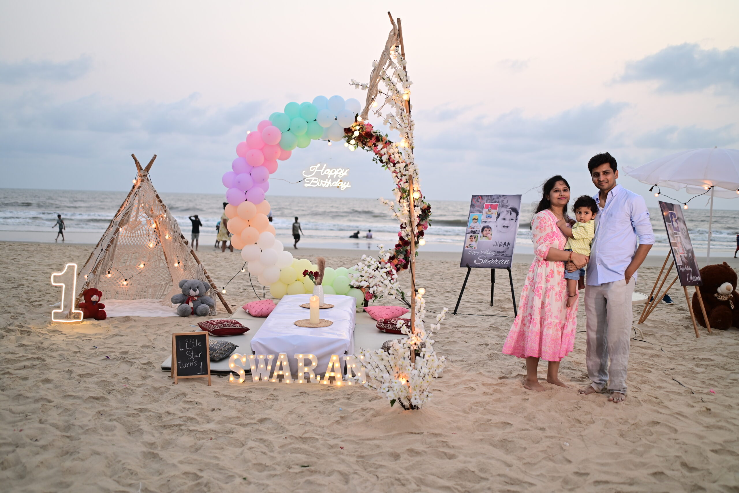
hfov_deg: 54.4
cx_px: 370
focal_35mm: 35
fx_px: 719
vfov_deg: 37.9
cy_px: 246
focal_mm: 35
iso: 200
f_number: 2
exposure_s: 1/80
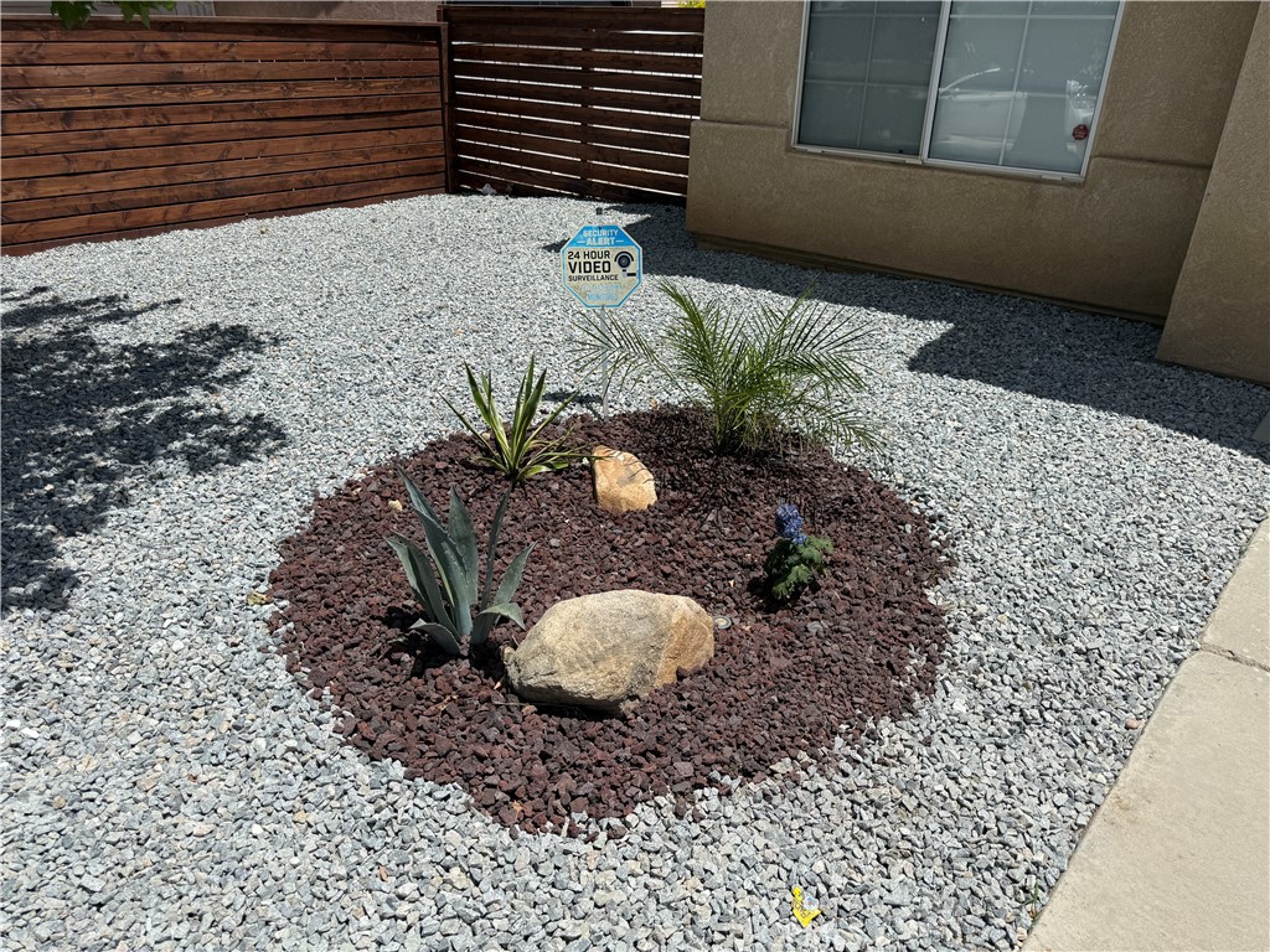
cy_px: 476
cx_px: 635
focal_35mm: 24
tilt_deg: -25.6
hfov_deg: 71.6
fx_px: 881
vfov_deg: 56.8
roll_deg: -0.7
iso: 80
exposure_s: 1/8130
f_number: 1.78
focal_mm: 6.76
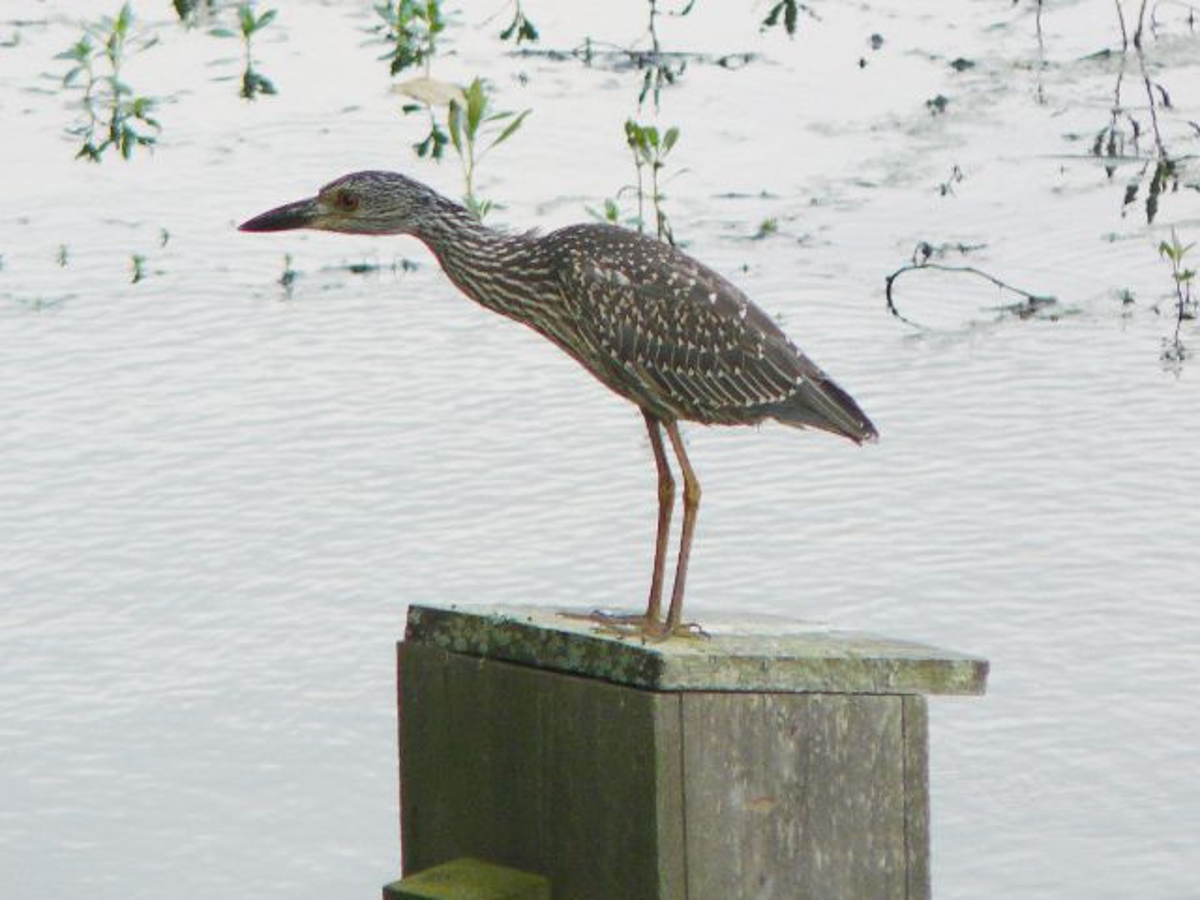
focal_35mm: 432
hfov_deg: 4.6
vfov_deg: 3.4
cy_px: 450
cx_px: 600
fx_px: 14976
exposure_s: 1/125
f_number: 4
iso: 100
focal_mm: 72
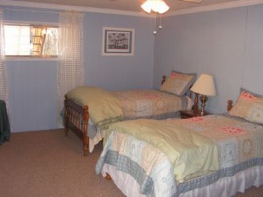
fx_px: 274
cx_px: 132
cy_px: 98
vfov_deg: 39.7
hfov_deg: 51.4
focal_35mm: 36
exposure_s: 1/40
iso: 200
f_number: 3.2
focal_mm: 6
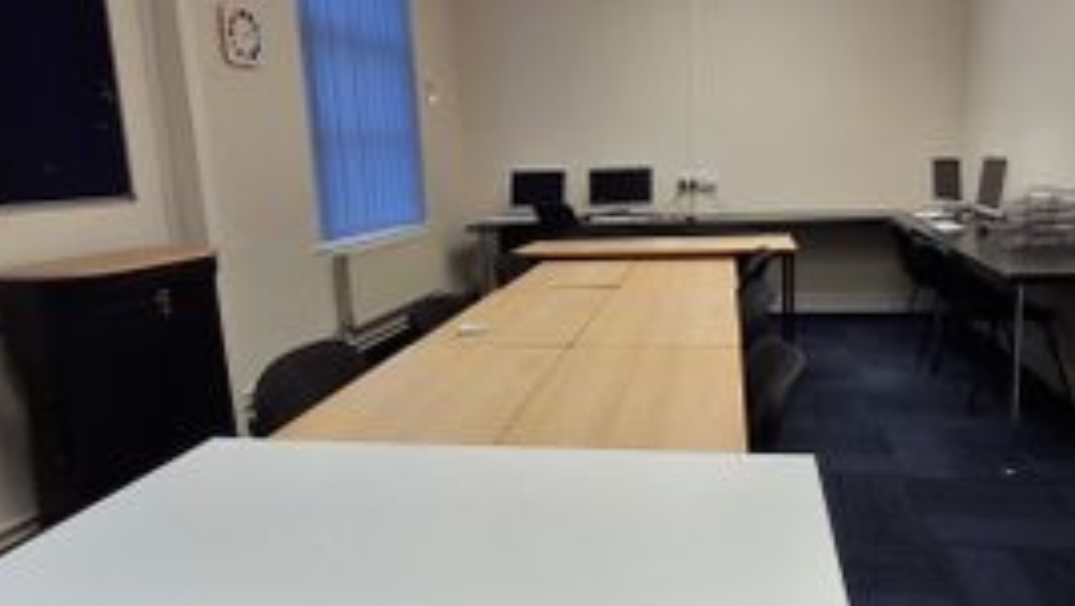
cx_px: 622
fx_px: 741
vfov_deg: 44.4
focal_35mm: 26
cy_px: 281
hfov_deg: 71.4
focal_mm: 1.64
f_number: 2.2
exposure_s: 1/100
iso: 40
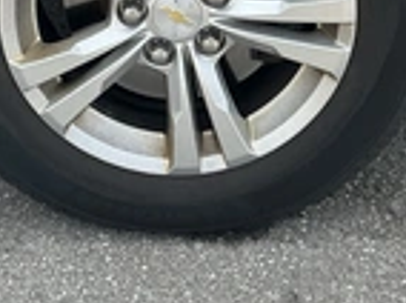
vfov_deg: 17.8
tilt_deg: -20.9
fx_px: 925
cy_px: -51
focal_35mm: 79
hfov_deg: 24.7
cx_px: 157
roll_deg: -2.3
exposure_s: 1/912
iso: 25
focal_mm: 3
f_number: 1.8
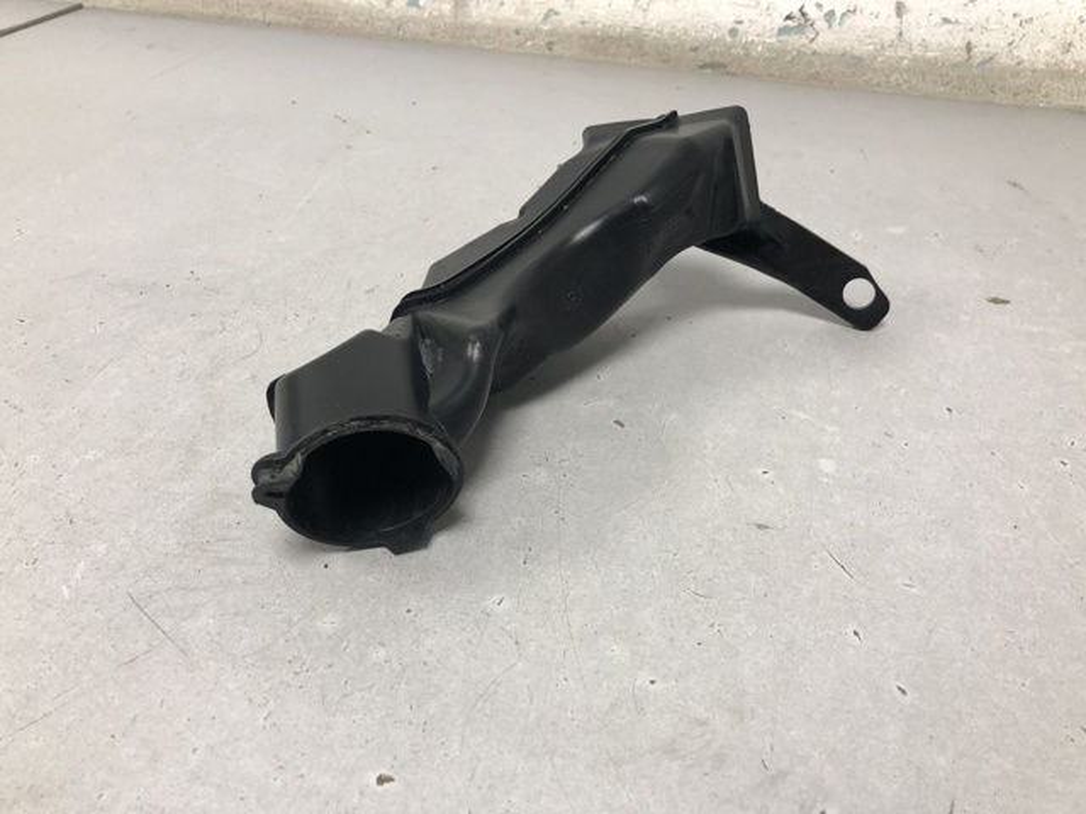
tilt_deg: -47.3
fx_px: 878
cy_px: 407
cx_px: 543
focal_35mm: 28
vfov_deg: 49.7
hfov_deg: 63.4
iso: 40
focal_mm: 4
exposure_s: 1/33
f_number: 1.8
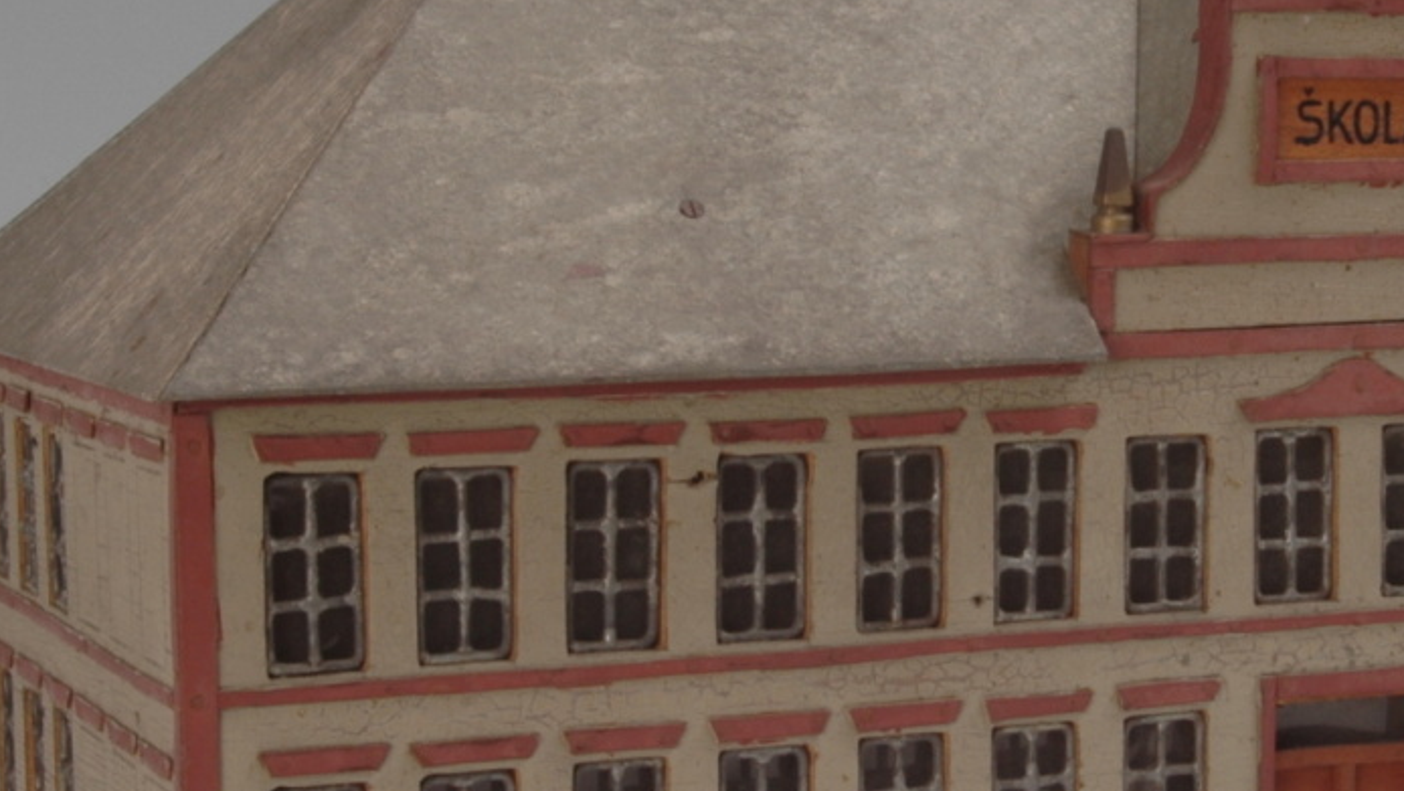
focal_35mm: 102
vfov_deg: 11.9
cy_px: 376
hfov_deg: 20.8
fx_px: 3799
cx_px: 999
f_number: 25
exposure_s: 1/500
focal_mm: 30
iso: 200
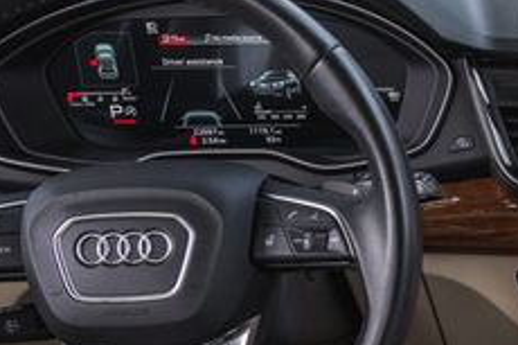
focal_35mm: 85
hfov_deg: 21.2
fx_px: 1222
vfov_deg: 15.7
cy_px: 365
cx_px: 712
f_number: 8
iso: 640
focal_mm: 30
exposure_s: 1/100
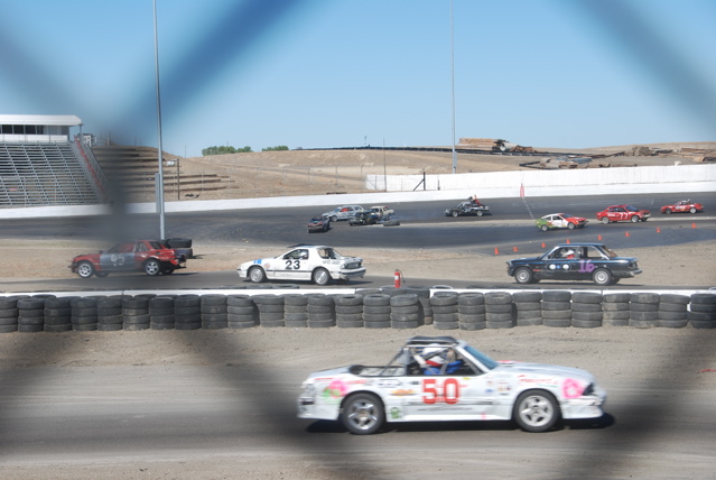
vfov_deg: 17.5
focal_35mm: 78
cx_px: 358
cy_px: 240
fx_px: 1553
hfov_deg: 26.0
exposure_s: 1/250
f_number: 9
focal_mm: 52
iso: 100
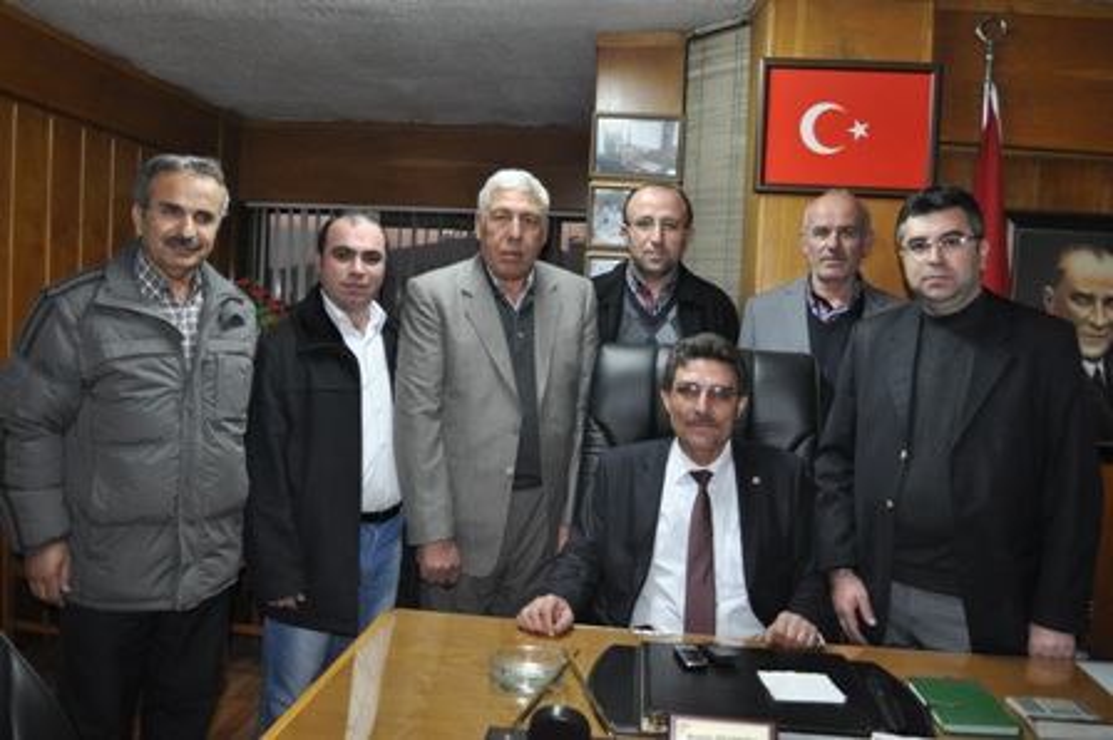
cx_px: 556
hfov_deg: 57.3
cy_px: 370
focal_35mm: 33
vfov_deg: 39.9
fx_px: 1019
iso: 800
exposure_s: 1/60
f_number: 3.8
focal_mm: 22
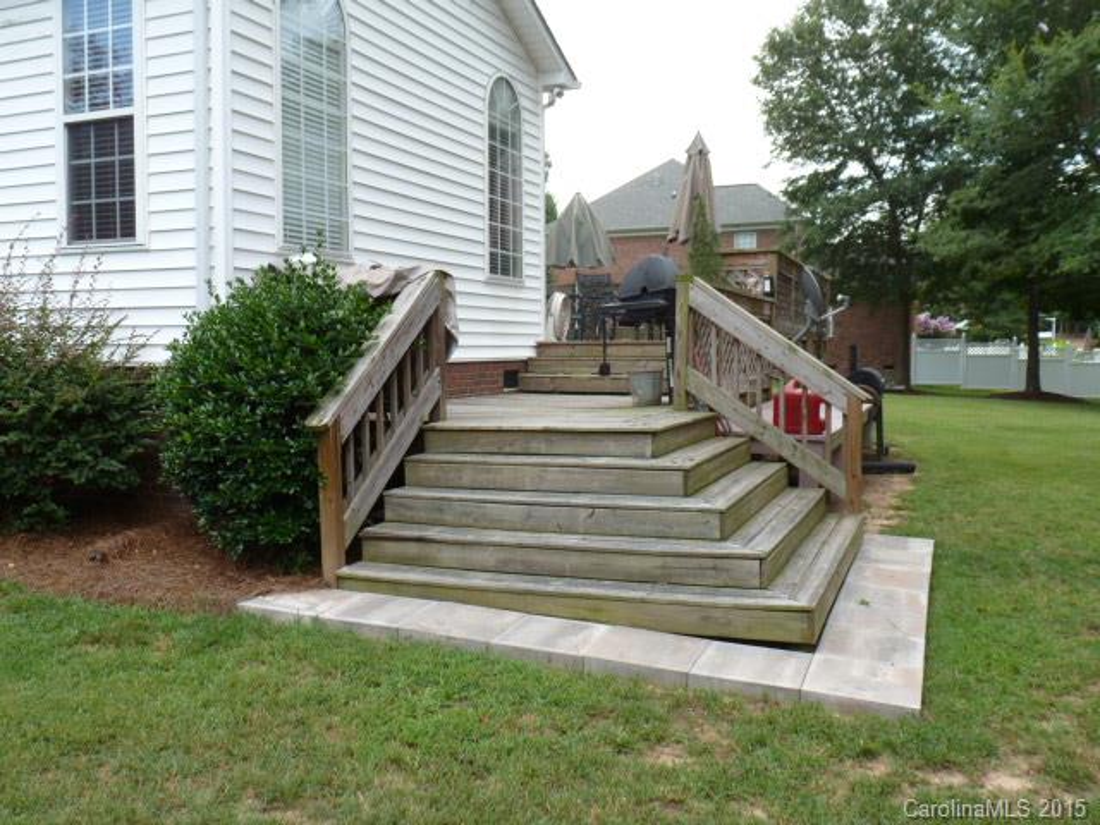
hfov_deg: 60.0
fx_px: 953
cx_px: 550
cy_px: 412
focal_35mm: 30
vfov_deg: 46.8
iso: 100
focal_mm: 5.4
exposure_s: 1/125
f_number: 4
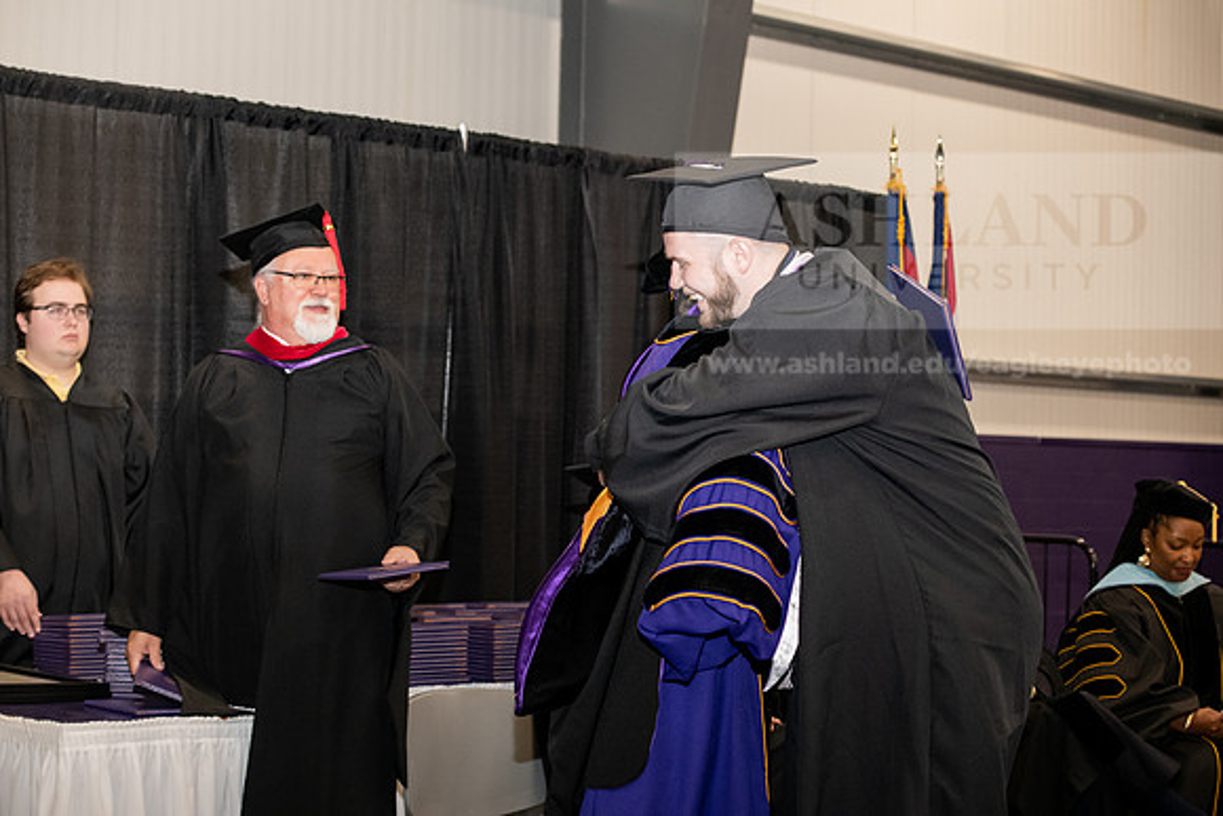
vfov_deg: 19.5
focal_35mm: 70
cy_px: 408
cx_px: 612
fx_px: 2379
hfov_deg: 28.8
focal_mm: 70
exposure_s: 1/200
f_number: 5.6
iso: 2500
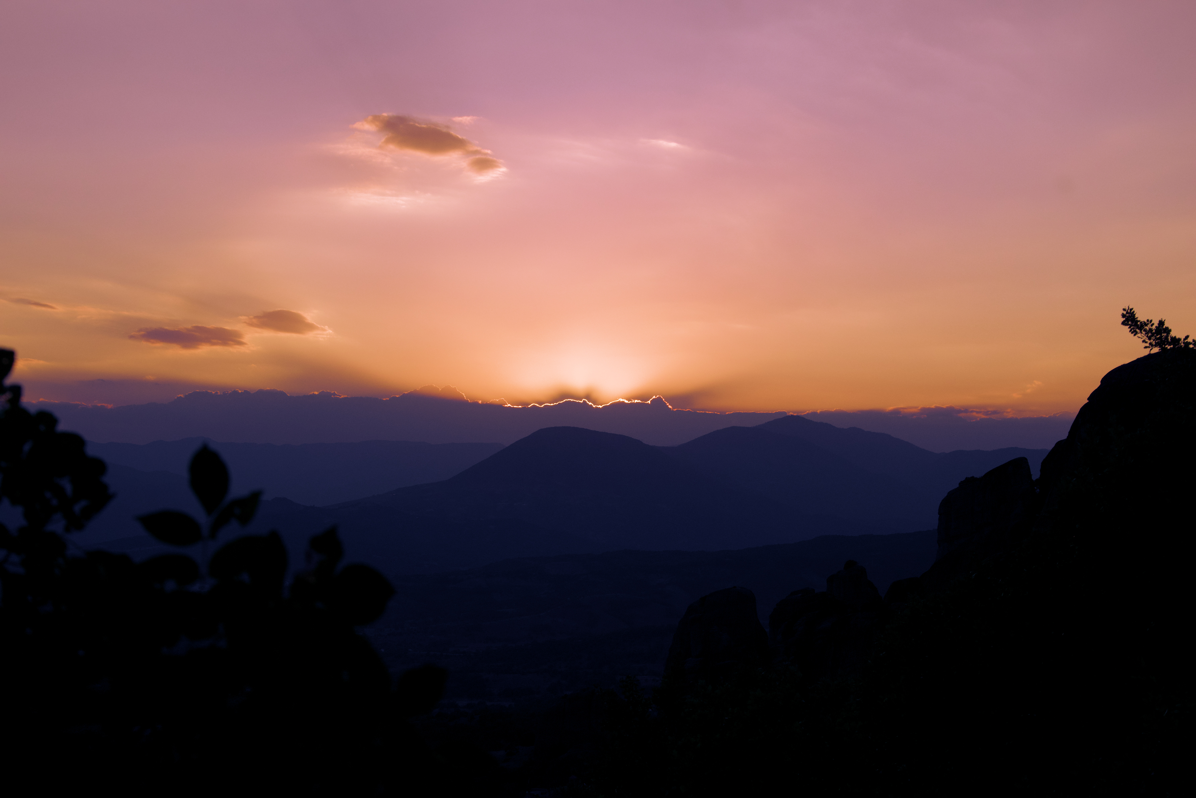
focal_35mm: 63
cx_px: 598
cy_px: 399
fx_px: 2093
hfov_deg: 31.9
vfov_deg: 21.6
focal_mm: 42
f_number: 8
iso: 400
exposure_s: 1/800
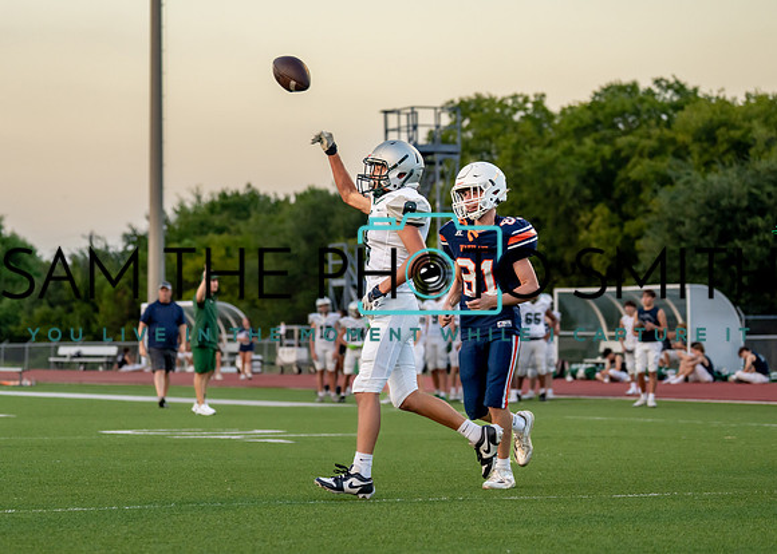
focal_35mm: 109
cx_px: 342
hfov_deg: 18.4
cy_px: 257
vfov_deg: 13.2
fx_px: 2394
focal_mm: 82
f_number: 2.8
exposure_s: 1/1000
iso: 1000
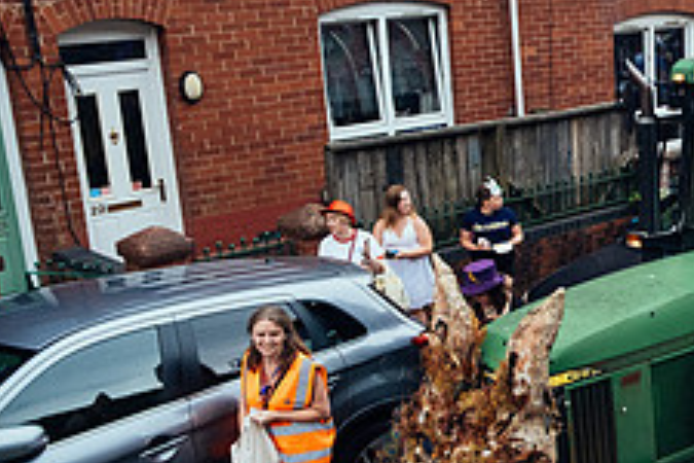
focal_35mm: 62
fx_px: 1195
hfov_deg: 29.0
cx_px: 780
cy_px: 248
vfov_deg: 21.9
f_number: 3.2
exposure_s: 1/800
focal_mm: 16
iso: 800
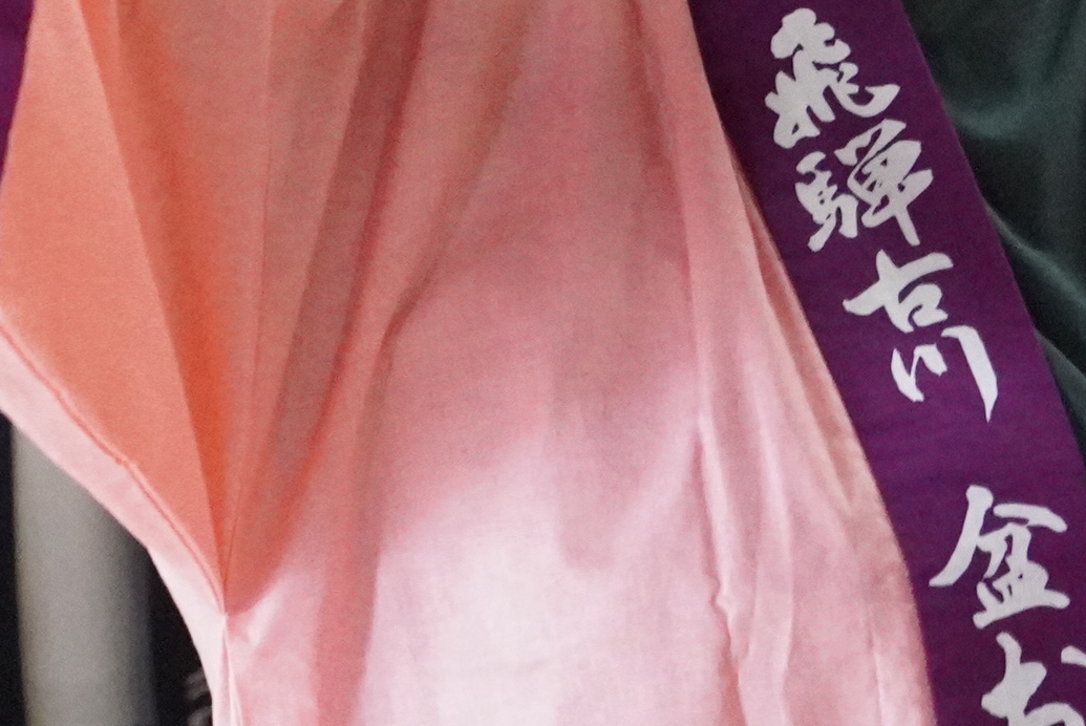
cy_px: -279
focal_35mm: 430
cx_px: 1466
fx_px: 12982
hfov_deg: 4.8
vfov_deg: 3.2
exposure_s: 1/100
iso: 6400
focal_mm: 70
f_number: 5.6
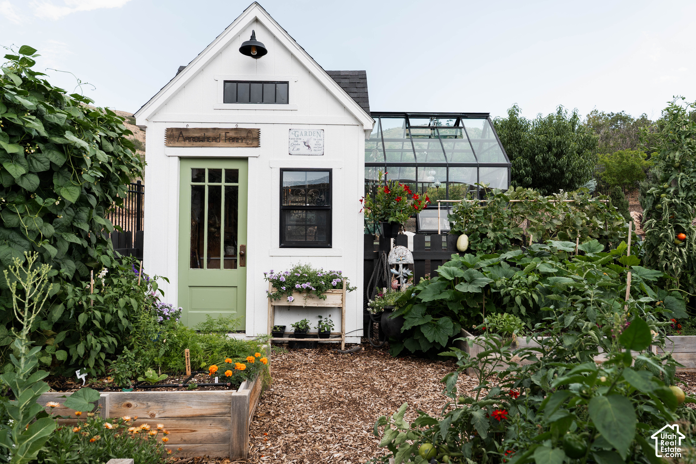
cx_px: 348
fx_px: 464
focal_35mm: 24
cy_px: 232
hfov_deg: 73.7
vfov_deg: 53.1
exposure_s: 1/125
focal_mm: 24
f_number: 5.6
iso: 100
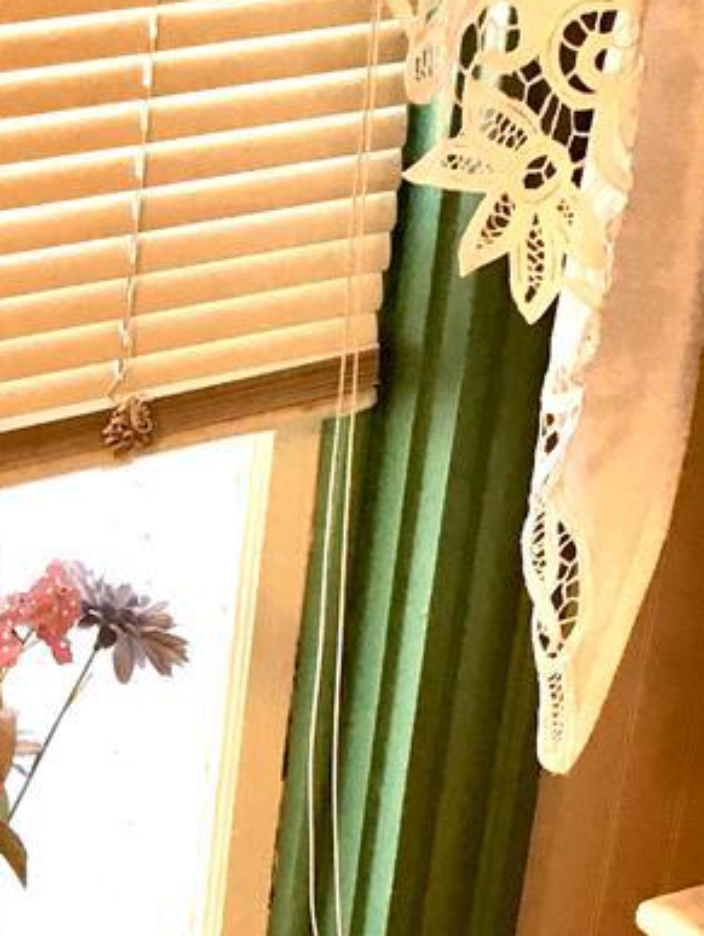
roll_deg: -1.3
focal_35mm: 115
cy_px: 1129
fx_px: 3113
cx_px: -230
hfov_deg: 12.5
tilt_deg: -32.9
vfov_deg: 16.4
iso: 32
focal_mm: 4.15
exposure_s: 1/30
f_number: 2.2
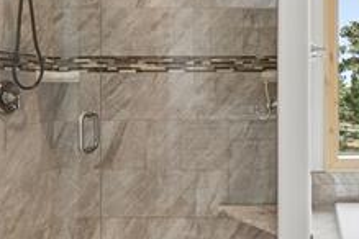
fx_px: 409
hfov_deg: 44.1
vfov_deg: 32.5
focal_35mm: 41
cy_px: 92
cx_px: 308
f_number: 9
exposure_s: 1/100
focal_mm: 14
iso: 640
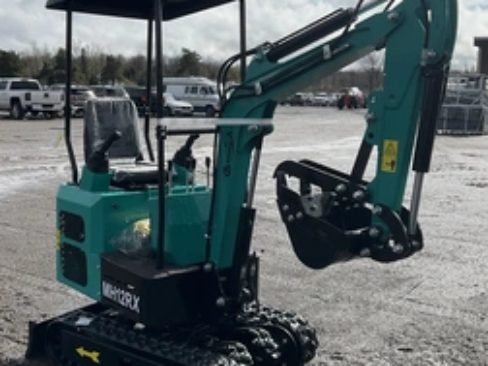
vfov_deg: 31.5
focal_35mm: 46
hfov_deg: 41.1
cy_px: 190
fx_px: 648
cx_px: 196
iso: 25
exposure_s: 1/3322
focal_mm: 3
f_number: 1.8
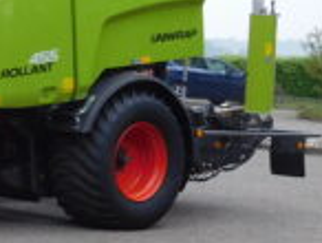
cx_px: -269
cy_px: 86
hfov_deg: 11.8
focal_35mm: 153
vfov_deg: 9.7
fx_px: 1426
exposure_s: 1/160
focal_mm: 6.2
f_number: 3.8
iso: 125
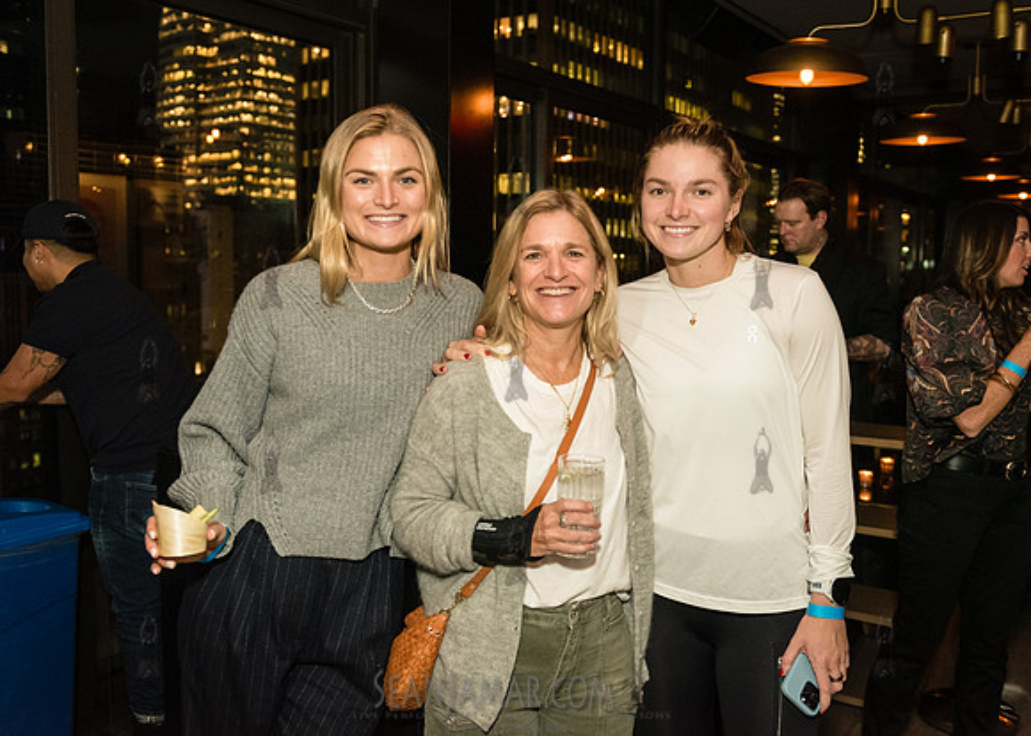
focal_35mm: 34
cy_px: 349
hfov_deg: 54.5
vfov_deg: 40.4
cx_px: 559
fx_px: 1000
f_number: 3.2
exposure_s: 1/200
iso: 6400
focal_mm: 31
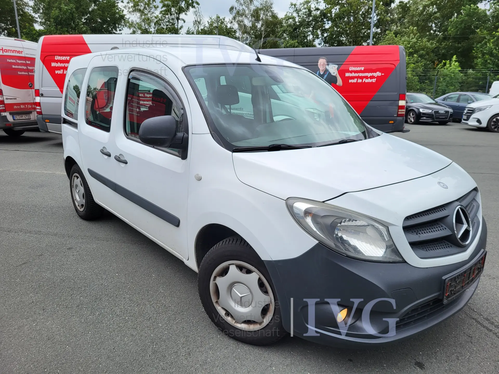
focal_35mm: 26
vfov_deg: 53.1
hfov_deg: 67.3
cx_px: 250
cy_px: 187
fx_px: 375
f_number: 1.8
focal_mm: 5.4
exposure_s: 1/1372
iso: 40
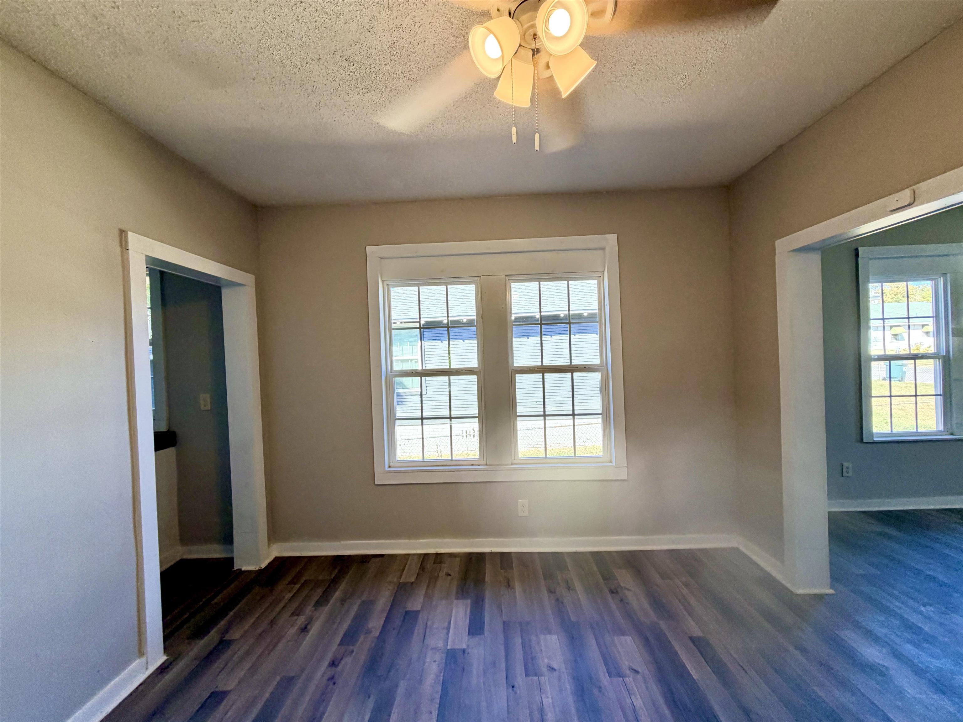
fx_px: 389
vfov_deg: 85.7
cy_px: 361
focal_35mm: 14
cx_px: 482
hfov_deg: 102.1
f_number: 2.2
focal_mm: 2.22
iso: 160
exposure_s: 1/120
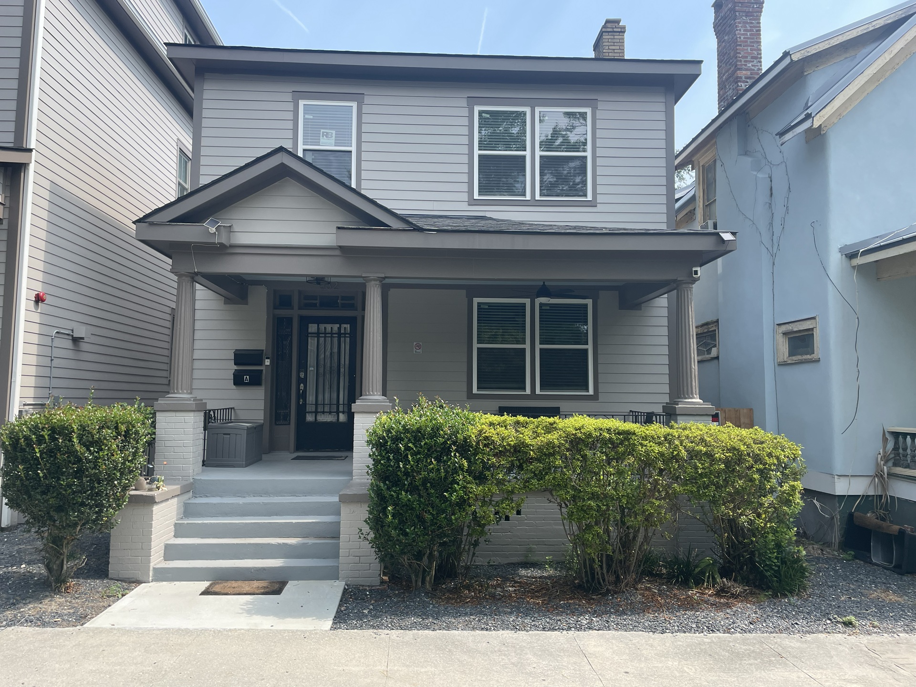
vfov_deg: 53.1
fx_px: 688
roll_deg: +0.0
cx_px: 458
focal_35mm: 26
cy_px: 344
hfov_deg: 67.3
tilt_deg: +4.7
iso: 32
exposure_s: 1/1335
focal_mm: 4.2
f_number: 1.6
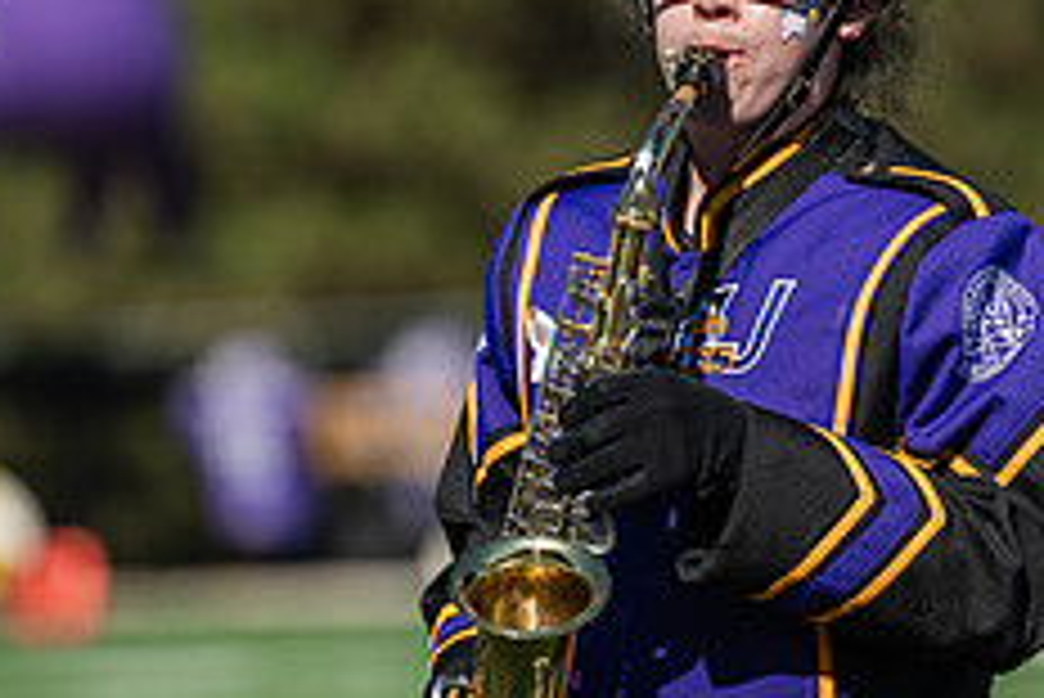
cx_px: 630
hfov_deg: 4.1
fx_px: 14479
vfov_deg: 2.8
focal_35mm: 499
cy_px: 245
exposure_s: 1/1250
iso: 80
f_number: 3.2
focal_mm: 200
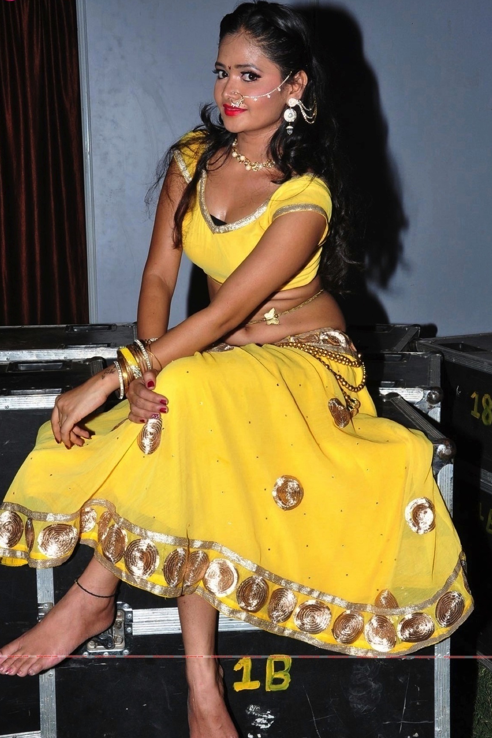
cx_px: 250
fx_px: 1025
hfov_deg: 27.0
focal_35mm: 50
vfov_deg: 39.6
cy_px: 357
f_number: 14
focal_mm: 32
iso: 500
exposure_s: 1/125
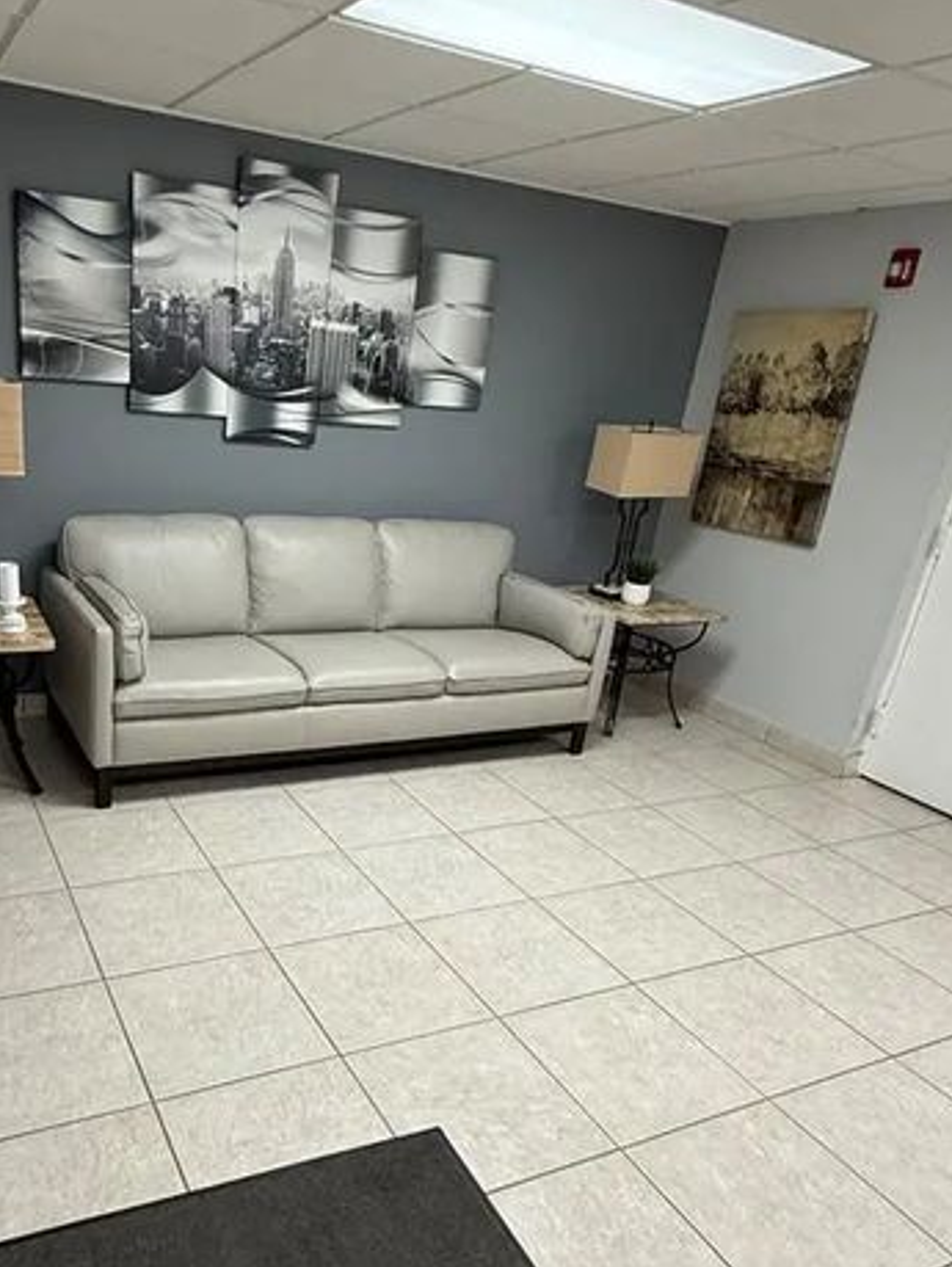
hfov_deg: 51.9
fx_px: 952
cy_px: 749
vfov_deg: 66.7
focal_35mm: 26
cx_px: 301
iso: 200
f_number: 2.2
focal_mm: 2.22
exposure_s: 1/60
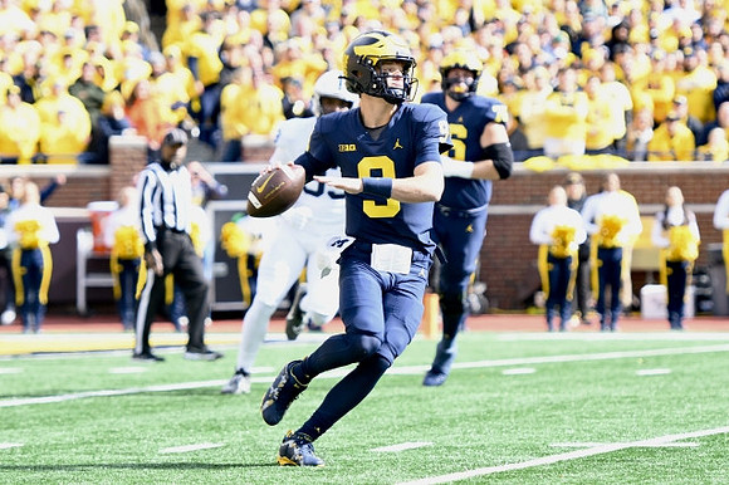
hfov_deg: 10.2
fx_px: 4088
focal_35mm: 202
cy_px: 242
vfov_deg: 6.8
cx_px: 364
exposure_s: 1/1000
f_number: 2.8
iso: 320
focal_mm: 135
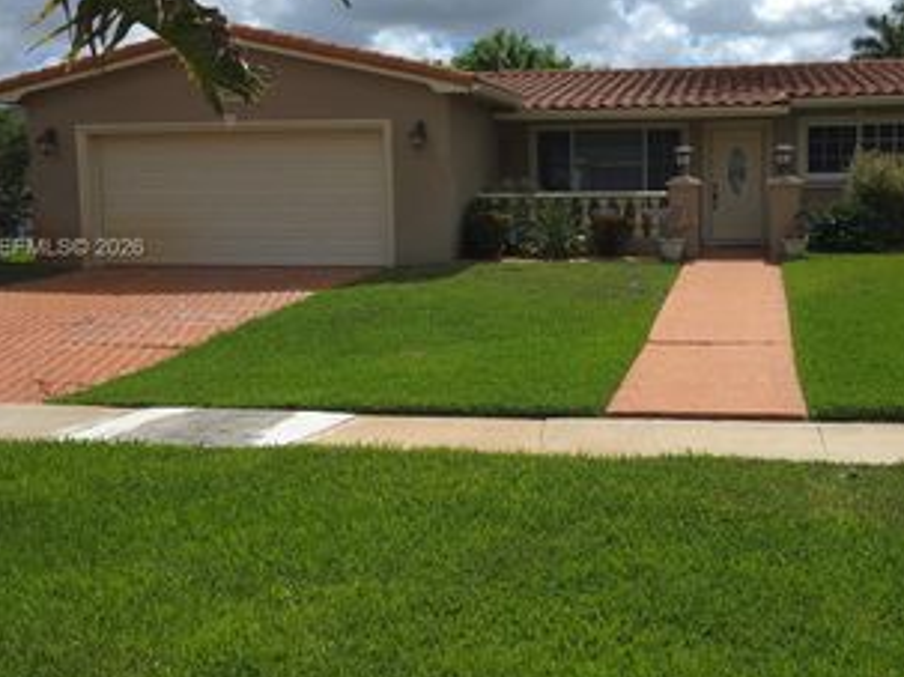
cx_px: 600
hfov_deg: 48.2
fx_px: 992
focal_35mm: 38
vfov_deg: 37.4
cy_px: 249
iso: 12
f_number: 1.7
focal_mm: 6.3
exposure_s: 1/984
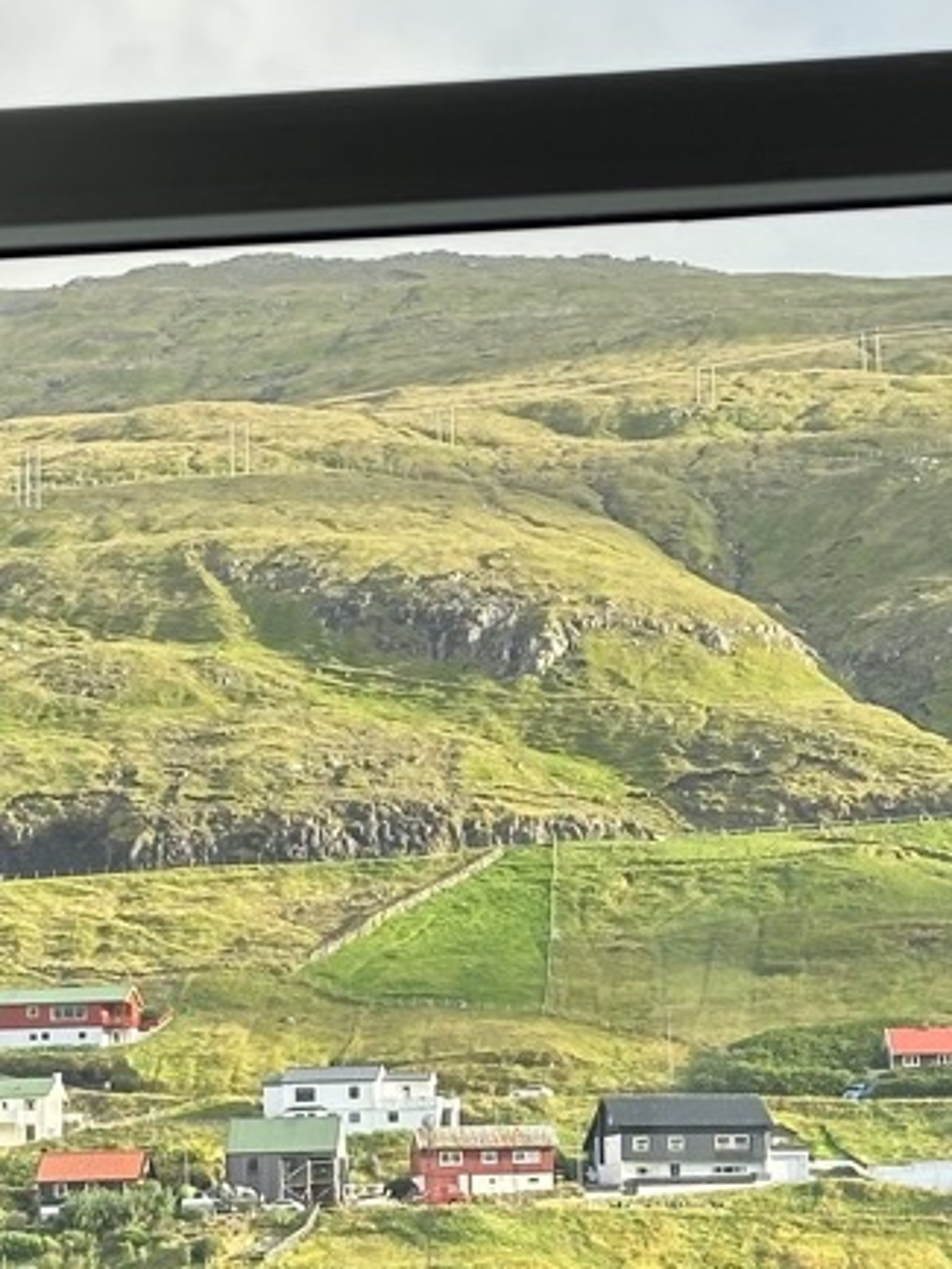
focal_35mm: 142
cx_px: 671
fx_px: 5204
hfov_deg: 10.4
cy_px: 791
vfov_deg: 13.9
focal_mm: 6.86
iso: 64
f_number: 1.78
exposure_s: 1/1000
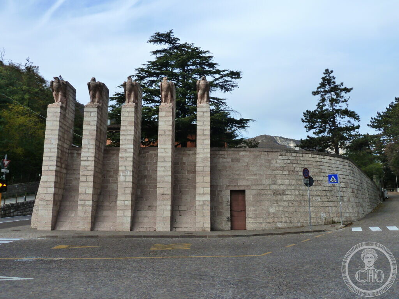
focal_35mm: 32
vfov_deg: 44.2
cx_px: 200
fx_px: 369
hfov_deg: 56.8
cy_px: 150
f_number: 4
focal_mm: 5.3
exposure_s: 1/500
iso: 200
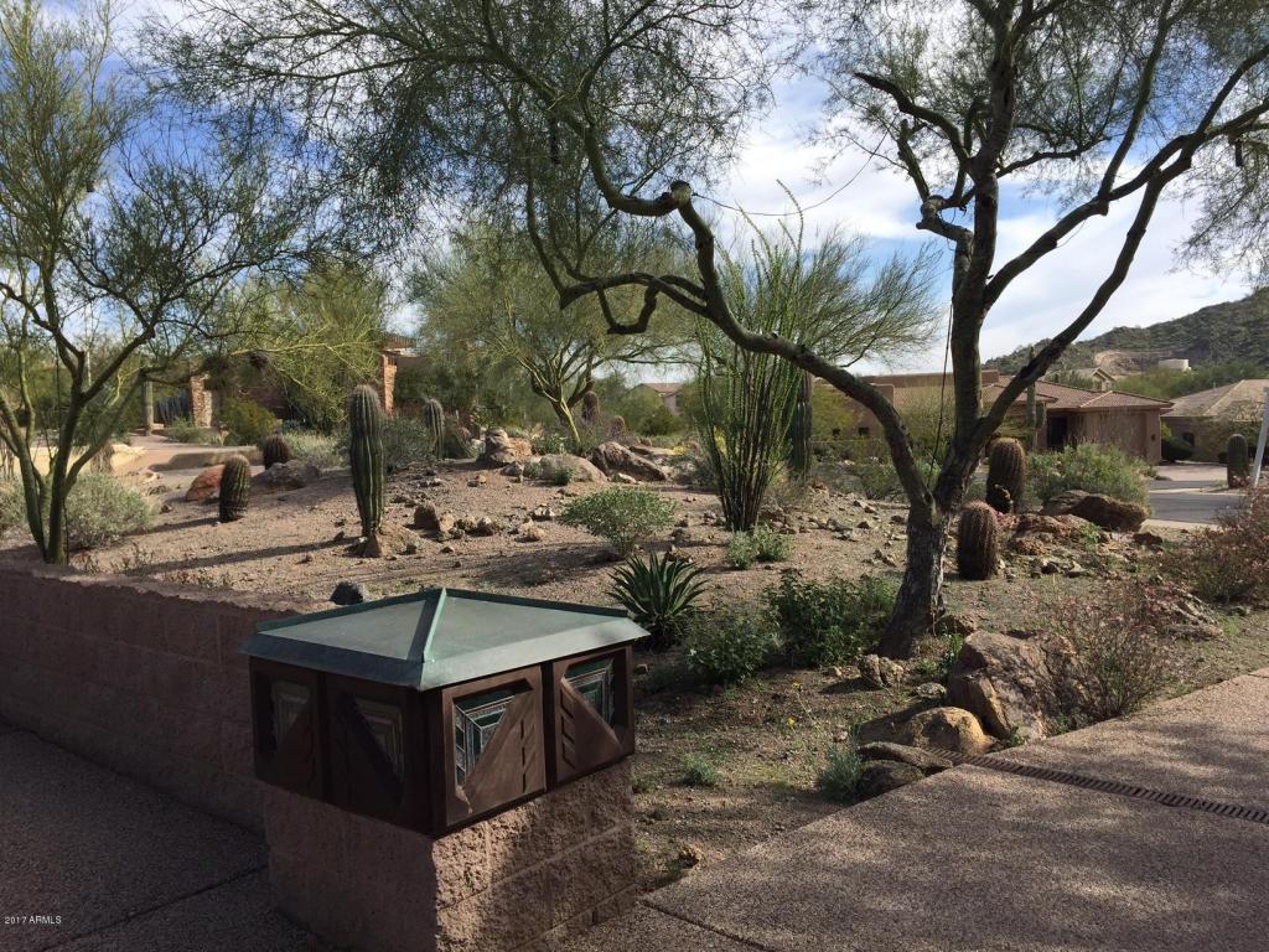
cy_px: 476
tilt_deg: -3.0
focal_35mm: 29
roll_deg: +2.7
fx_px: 1063
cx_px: 634
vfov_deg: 48.2
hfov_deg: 61.7
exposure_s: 1/1319
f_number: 2.2
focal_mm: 4.15
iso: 32
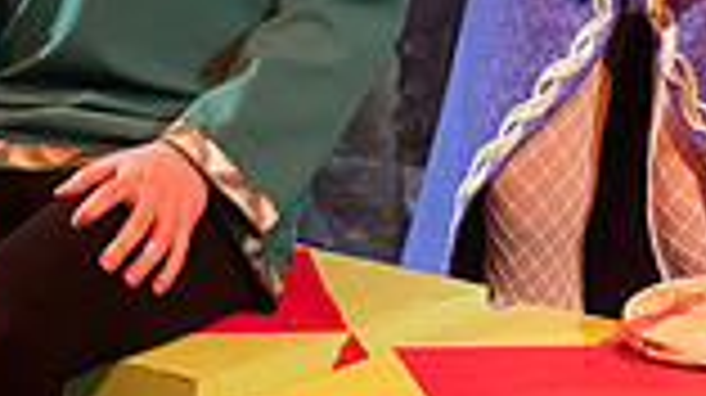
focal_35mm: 159
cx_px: 252
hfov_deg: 13.5
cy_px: -153
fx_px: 2974
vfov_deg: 7.5
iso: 2500
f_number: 2
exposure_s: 1/250
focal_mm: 35
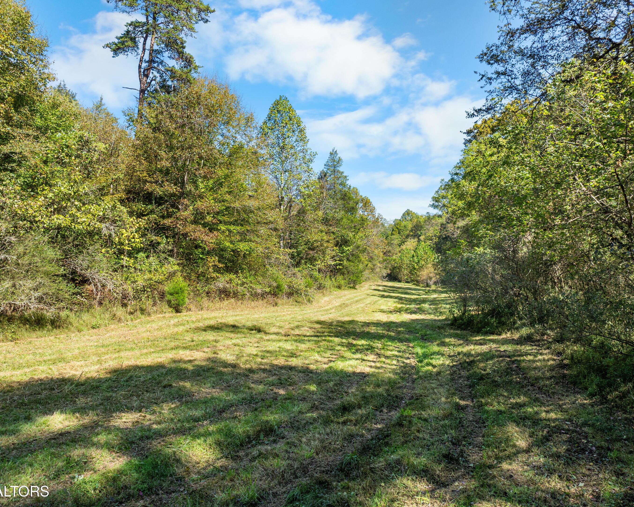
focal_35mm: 26
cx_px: 291
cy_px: 252
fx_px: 488
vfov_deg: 54.9
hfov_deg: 65.9
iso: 120
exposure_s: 1/60
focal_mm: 12.29
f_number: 2.8
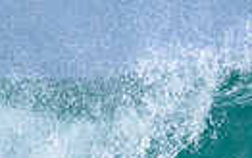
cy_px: 140
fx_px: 24920
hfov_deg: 0.6
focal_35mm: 3627
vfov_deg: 0.4
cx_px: 542
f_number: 11
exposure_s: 1/2000
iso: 1250
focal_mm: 800
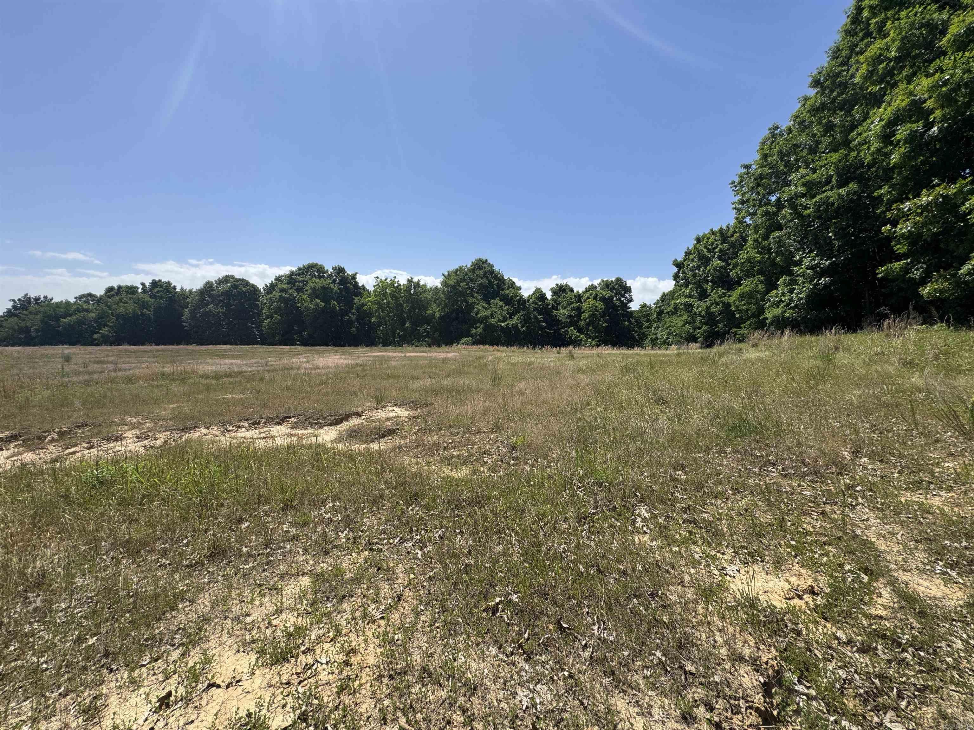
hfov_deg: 102.1
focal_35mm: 14
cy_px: 365
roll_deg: -3.9
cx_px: 487
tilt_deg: +0.0
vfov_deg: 85.7
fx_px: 394
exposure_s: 1/1832
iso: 50
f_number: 2.2
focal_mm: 2.22
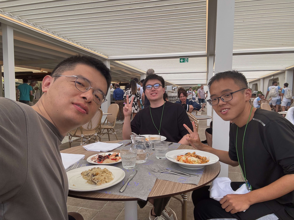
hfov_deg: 73.9
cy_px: 110
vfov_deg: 58.9
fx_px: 195
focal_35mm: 23
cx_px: 147
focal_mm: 2.69
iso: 25
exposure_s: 1/254
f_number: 1.9
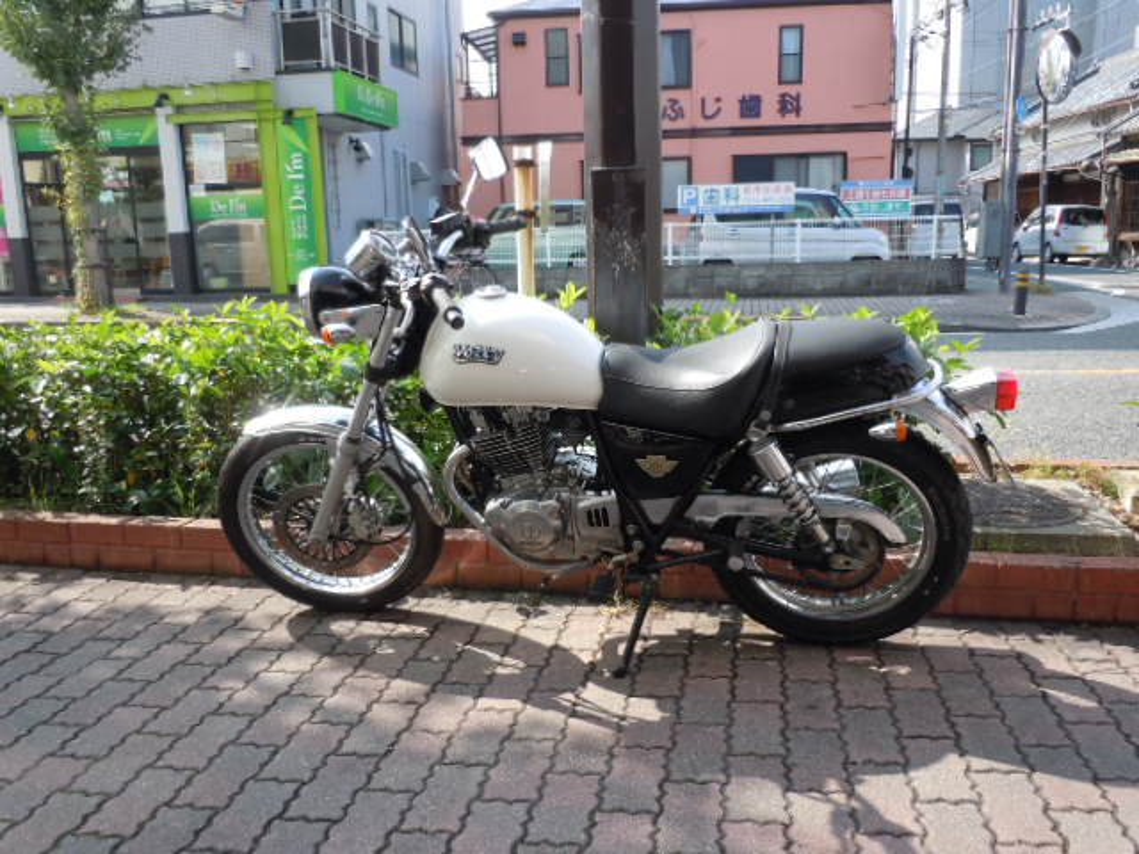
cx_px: 570
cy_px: 427
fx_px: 921
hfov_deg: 63.4
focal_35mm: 28
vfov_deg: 49.7
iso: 100
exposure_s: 1/200
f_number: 3.7
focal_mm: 5
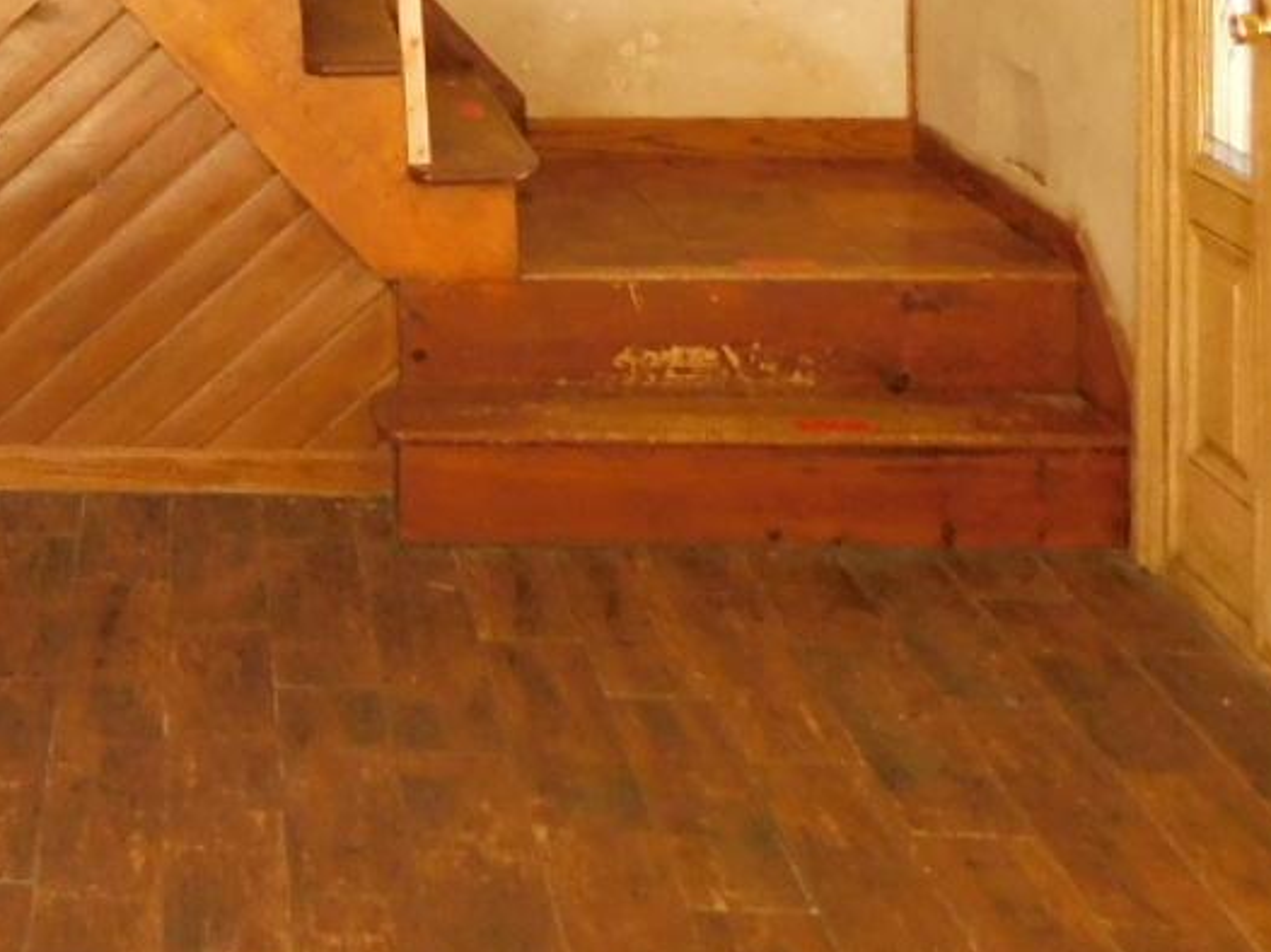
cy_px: -275
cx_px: -203
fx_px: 2569
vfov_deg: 19.4
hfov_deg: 25.3
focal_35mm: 70
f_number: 3
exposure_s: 1/25
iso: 400
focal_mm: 4
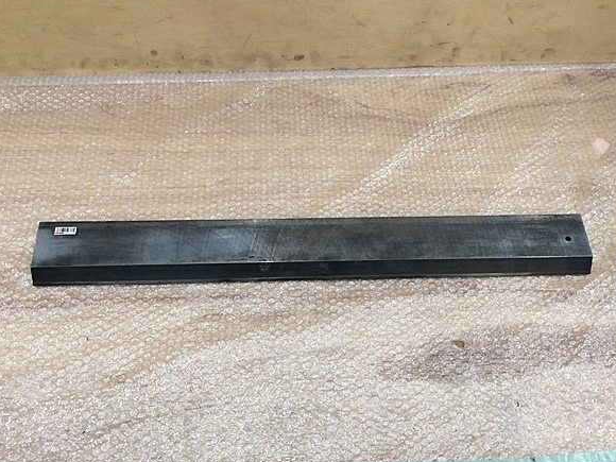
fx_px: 569
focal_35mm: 32
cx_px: 320
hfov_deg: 56.8
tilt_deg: -60.5
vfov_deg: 44.1
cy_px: 246
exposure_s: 1/30
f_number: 2.2
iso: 80
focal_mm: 4.15
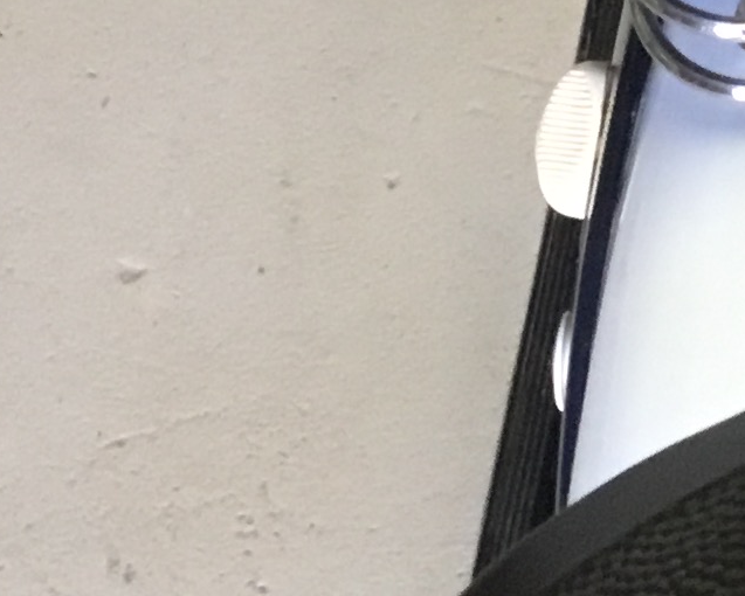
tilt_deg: -46.5
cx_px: 1237
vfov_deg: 9.7
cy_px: -311
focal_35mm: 155
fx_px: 3419
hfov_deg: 11.7
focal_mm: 3.3
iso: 200
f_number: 2.4
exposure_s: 1/33
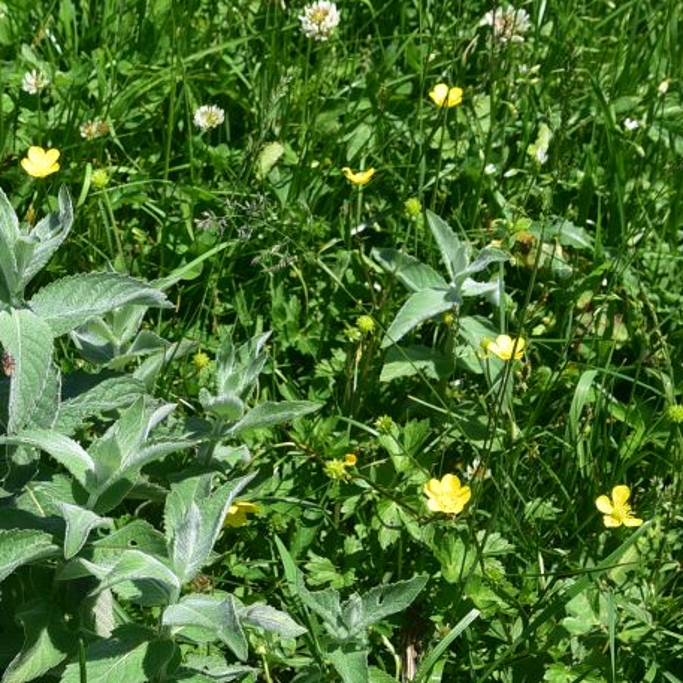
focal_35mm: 121
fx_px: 2701
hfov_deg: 14.2
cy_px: 374
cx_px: 0
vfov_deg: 14.4
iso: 100
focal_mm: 50
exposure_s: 1/125
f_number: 11
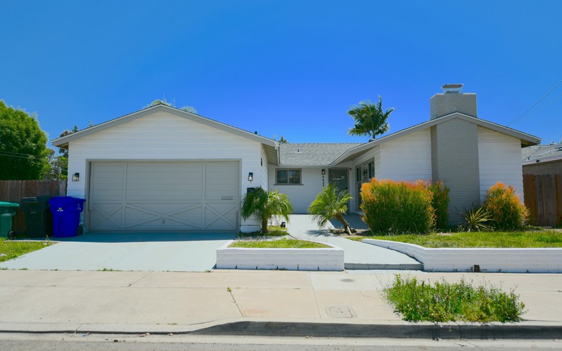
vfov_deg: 49.3
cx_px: 276
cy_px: 176
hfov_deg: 72.5
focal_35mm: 25
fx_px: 383
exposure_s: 1/1250
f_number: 2.8
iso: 31
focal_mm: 24
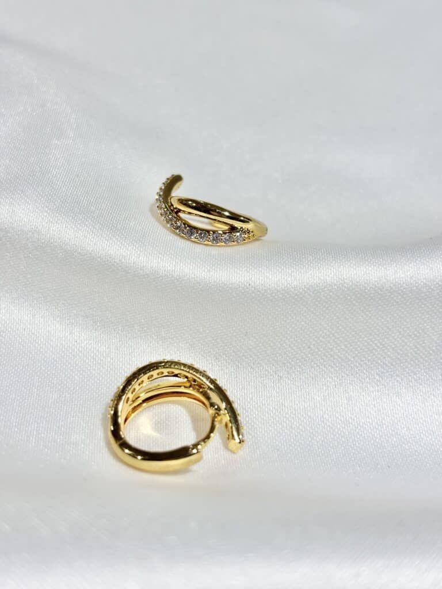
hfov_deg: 28.0
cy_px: 294
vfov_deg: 36.8
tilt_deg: -27.6
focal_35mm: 52
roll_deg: +3.8
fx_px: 885
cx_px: 221
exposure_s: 1/349
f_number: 1.6
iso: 32
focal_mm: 5.96
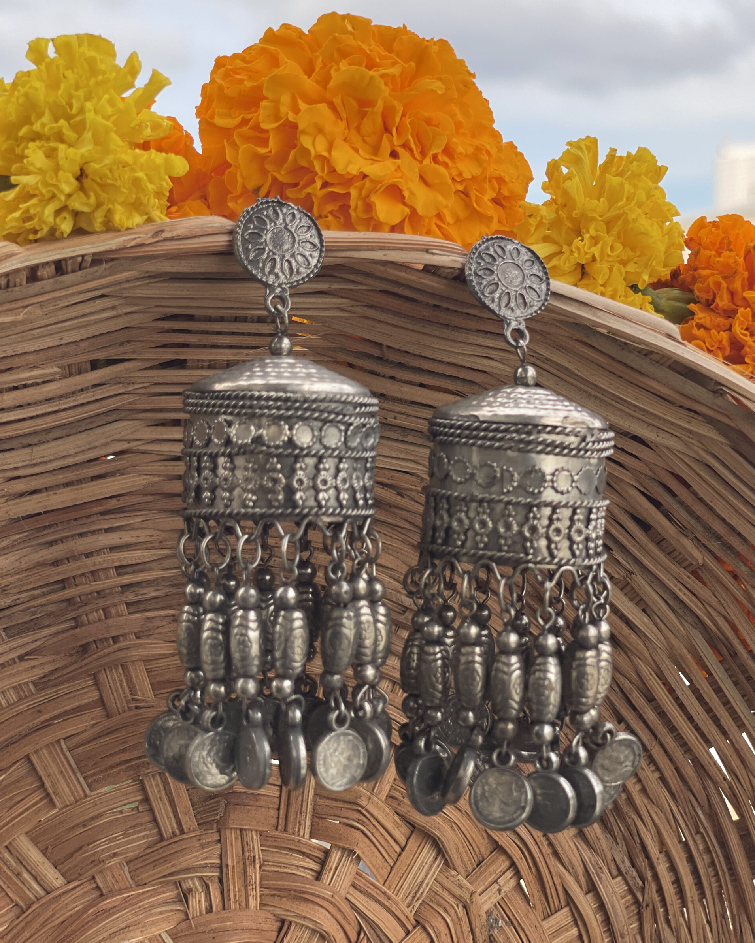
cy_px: 448
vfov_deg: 28.3
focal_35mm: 67
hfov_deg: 22.8
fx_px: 1871
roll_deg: +0.4
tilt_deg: -0.9
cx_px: 378
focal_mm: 7.5
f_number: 2.2
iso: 32
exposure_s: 1/469
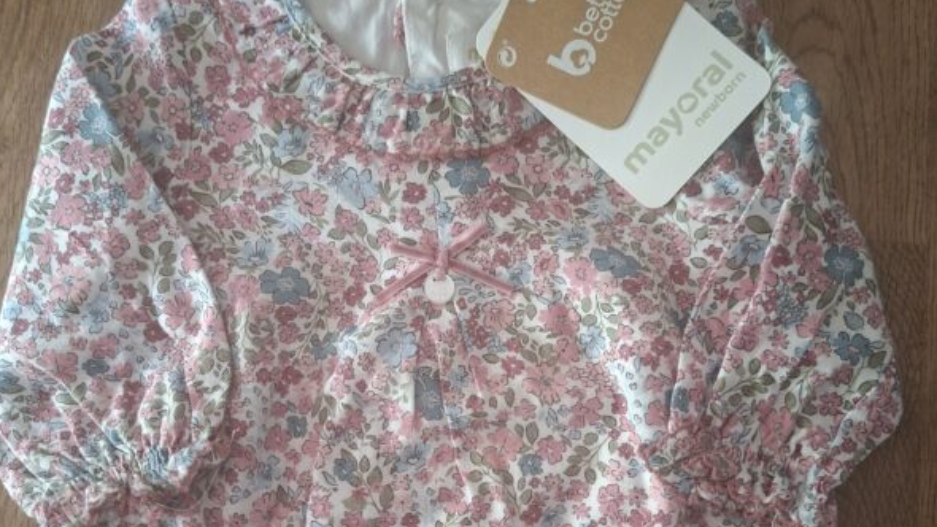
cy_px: 422
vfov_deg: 33.6
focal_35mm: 34
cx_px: 465
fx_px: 845
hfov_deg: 58.0
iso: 320
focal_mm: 5.54
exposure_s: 1/33
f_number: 1.8
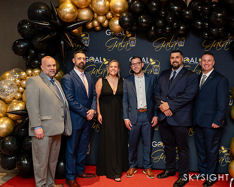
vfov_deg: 39.1
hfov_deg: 47.9
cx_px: 124
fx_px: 263
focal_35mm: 38
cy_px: 90
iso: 2500
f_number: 3.5
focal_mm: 31.5
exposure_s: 1/200
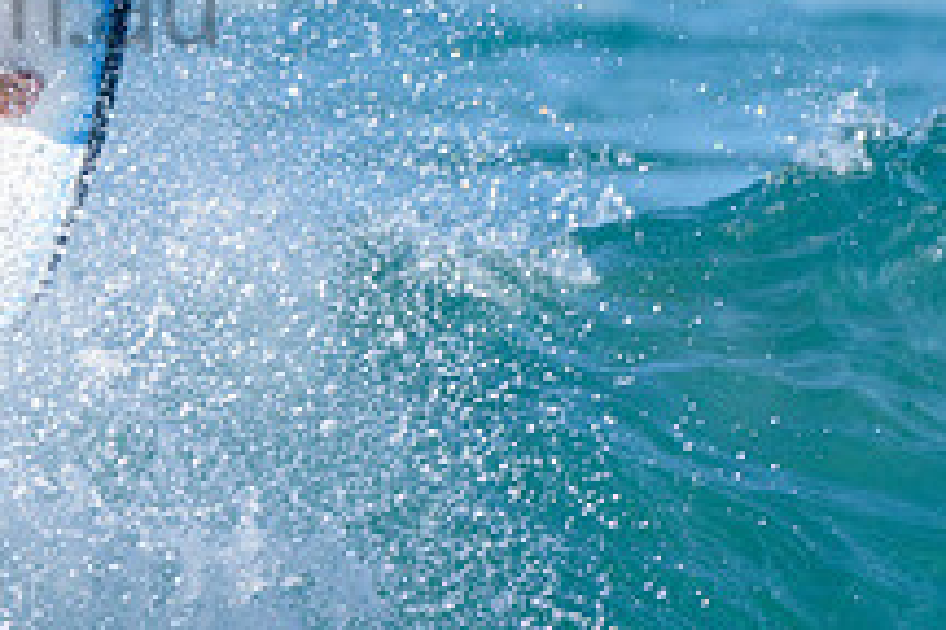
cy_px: -27
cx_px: -18
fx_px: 43329
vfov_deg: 0.8
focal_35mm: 1649
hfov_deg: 1.3
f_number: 5.6
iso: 320
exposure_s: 1/2000
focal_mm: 500
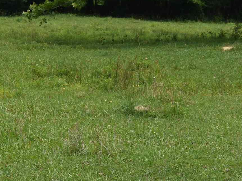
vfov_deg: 11.9
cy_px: 46
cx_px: -190
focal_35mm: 124
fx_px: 867
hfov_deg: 14.1
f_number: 8
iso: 125
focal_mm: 24
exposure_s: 1/250
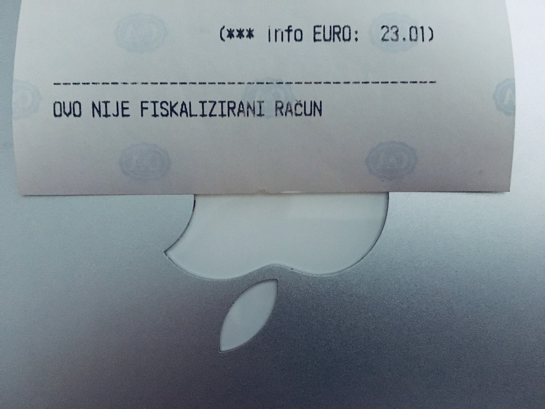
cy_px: 204
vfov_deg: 48.2
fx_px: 457
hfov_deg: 61.7
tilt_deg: -77.3
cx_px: 272
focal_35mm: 29
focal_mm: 4.15
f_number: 2.2
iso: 500
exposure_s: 1/17
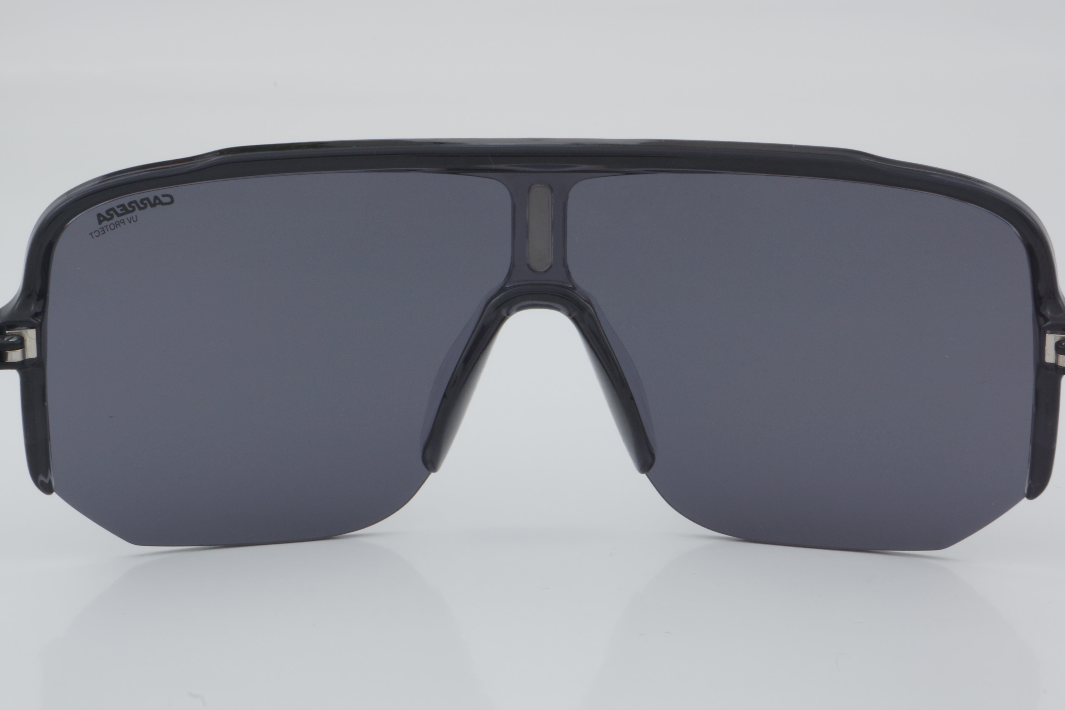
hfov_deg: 24.6
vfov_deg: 16.6
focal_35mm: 82
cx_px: 532
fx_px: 2440
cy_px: 355
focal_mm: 55
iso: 100
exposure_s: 1/4
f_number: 32
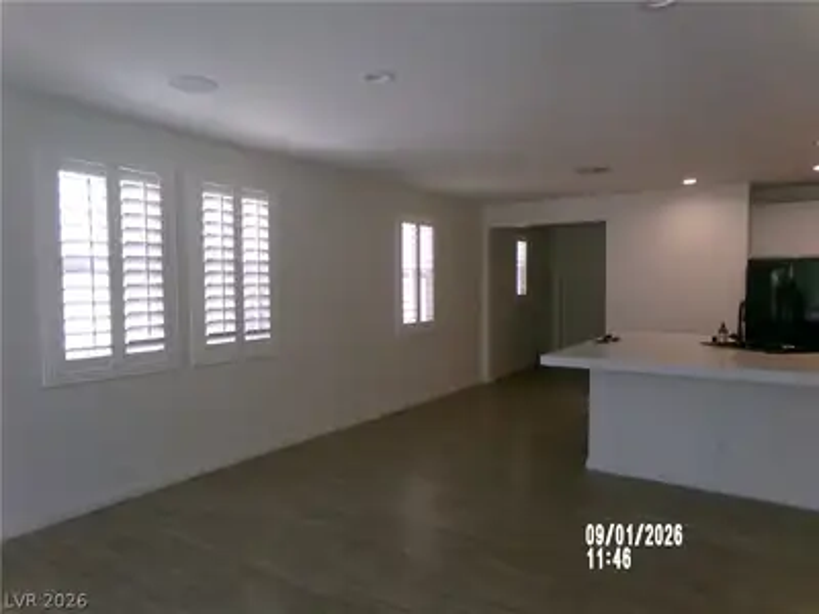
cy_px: 307
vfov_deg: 56.8
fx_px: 568
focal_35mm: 24
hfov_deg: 71.6
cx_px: 410
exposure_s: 1/34
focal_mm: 4.3
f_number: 3.7
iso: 122
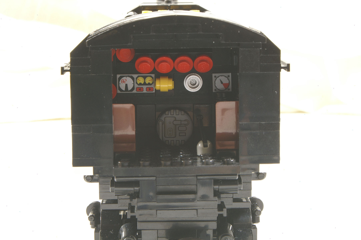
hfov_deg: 19.5
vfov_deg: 13.0
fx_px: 1052
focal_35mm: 105
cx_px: 180
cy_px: 120
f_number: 29
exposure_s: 20
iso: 100
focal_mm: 70
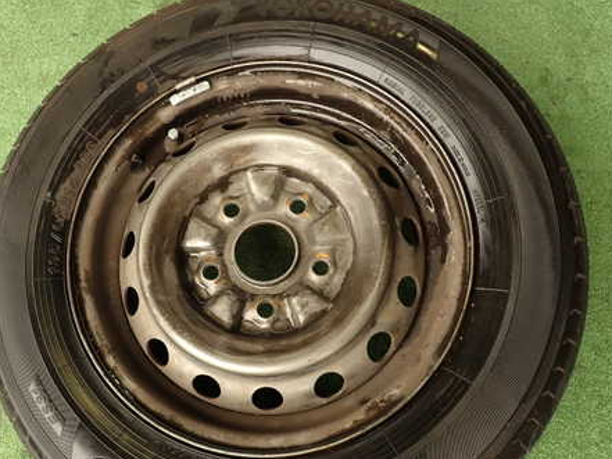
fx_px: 601
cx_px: 258
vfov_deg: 41.6
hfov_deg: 53.7
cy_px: 277
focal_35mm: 34
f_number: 2.8
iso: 100
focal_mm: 4.5
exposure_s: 1/60
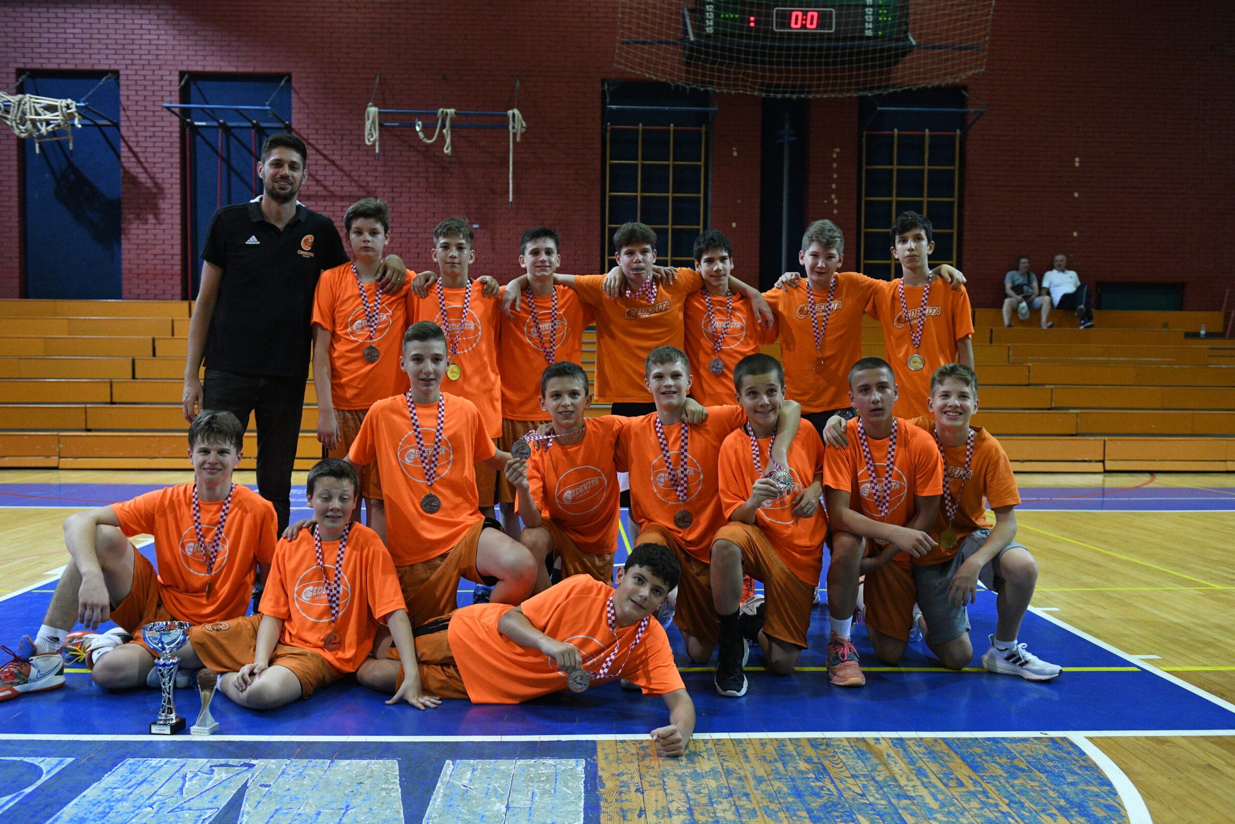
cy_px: 436
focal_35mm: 33
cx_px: 606
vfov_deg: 40.0
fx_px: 1132
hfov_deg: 57.2
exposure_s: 1/400
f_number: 4
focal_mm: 31
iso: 4000
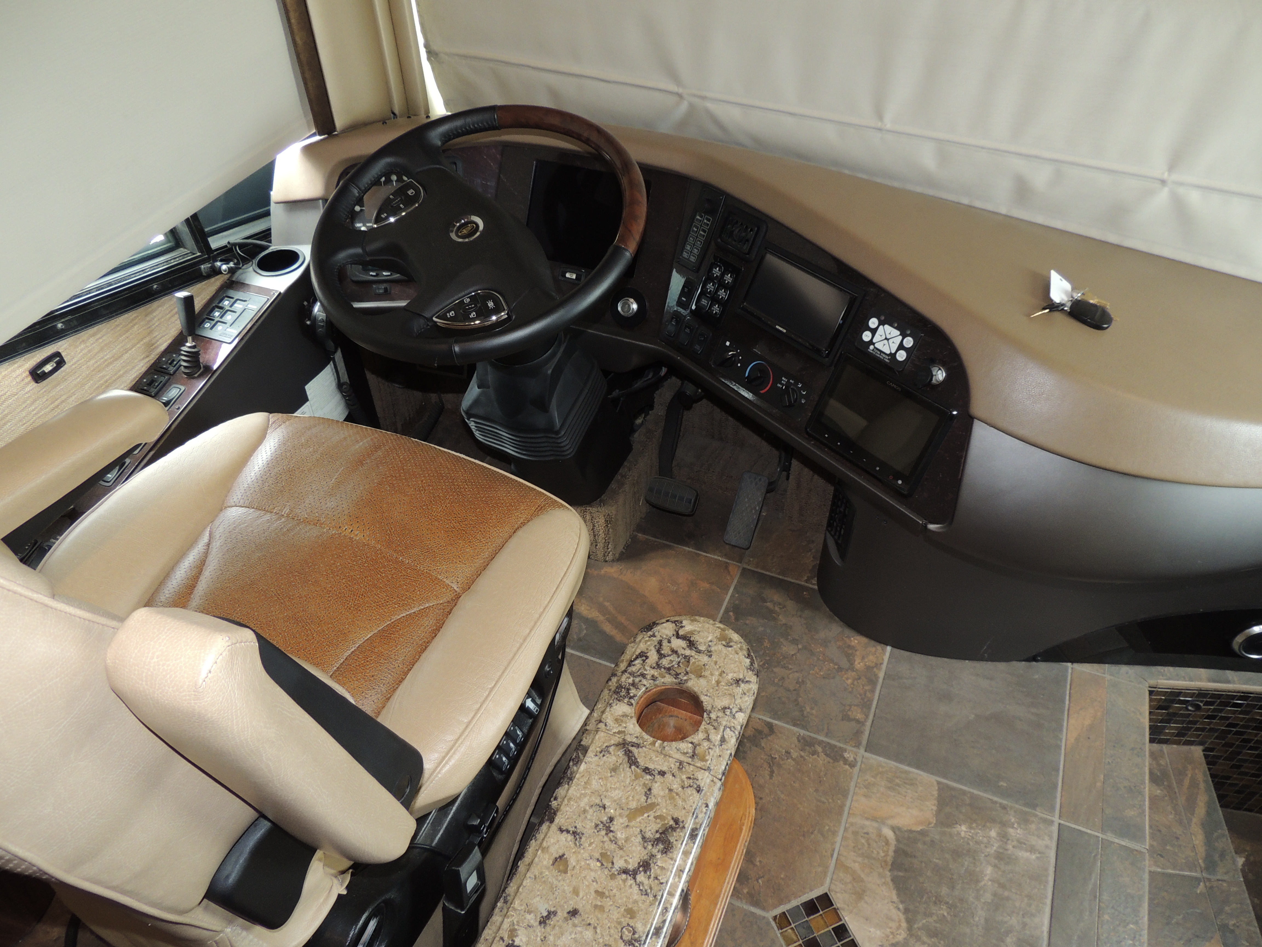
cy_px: 474
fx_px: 875
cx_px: 631
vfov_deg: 56.8
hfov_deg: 71.6
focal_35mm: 24
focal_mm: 4.3
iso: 200
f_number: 3
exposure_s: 1/30
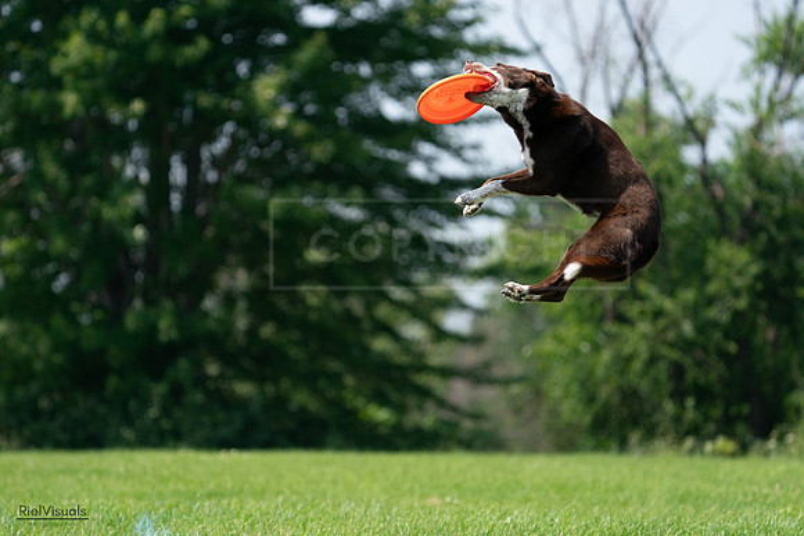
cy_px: 267
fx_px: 6348
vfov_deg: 4.8
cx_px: 388
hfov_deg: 7.2
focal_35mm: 284
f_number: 5.6
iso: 1250
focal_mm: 268
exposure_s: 1/4000
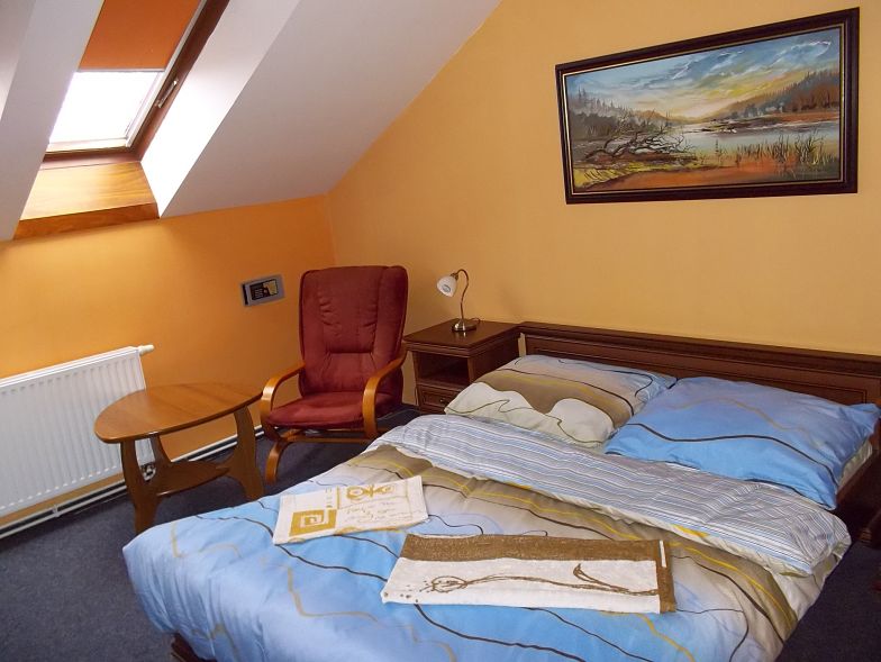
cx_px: 440
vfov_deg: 48.3
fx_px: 739
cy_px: 331
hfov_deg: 61.6
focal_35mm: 29
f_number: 3.3
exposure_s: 1/30
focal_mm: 4.1
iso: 320
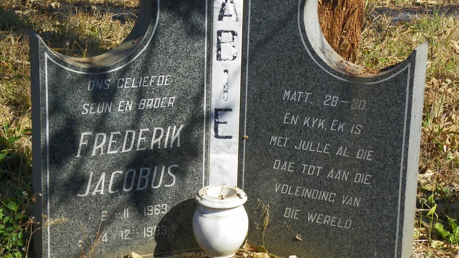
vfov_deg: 13.0
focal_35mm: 93
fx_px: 1132
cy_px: 103
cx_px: 229
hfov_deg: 22.9
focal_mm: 15.1
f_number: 5.6
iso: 64
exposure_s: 1/160
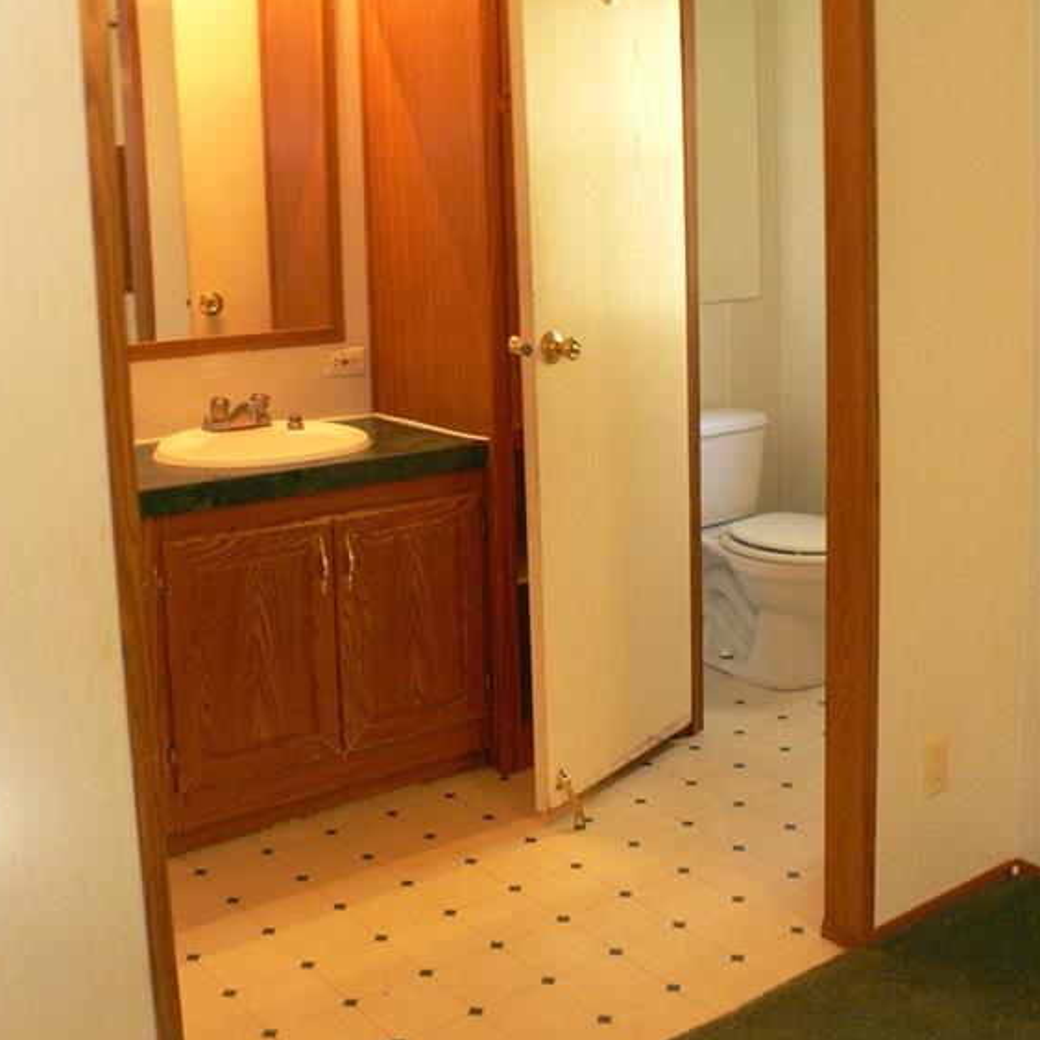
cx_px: 512
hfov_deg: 40.9
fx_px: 1394
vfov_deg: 40.6
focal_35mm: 41
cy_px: 379
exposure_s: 1/10
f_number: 2.8
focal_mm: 6.3
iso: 200
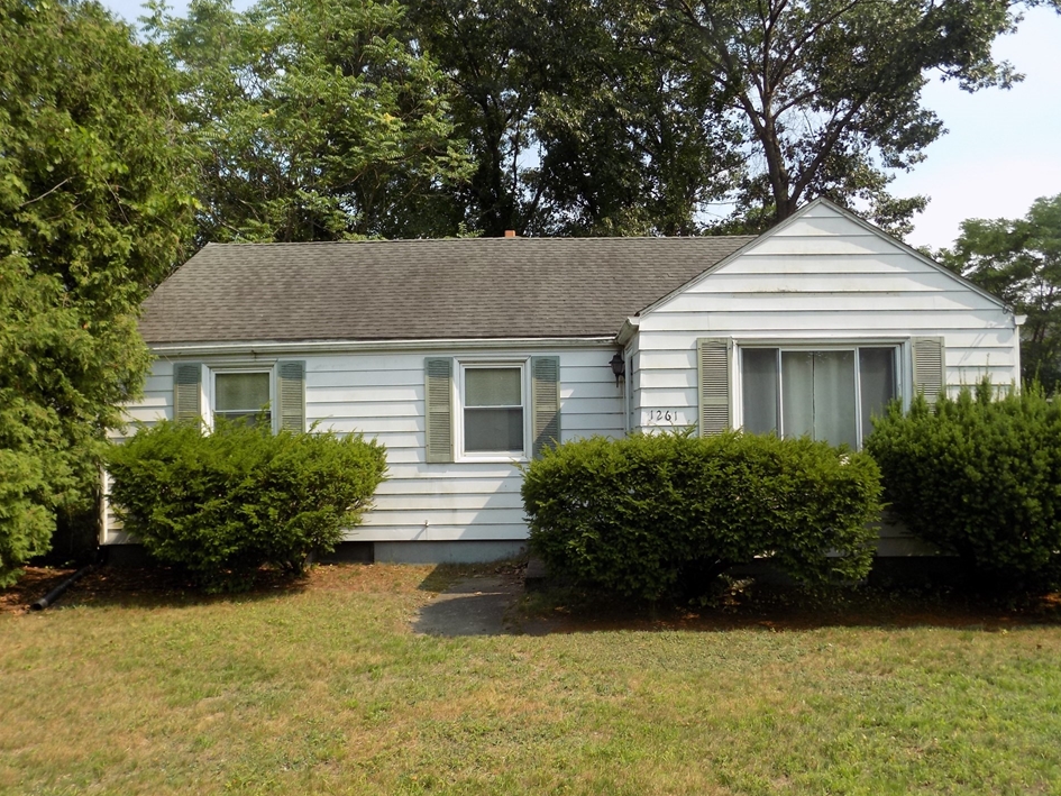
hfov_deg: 67.3
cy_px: 413
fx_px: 797
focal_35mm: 26
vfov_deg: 53.1
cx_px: 528
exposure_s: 1/640
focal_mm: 4.3
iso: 80
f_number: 3.1
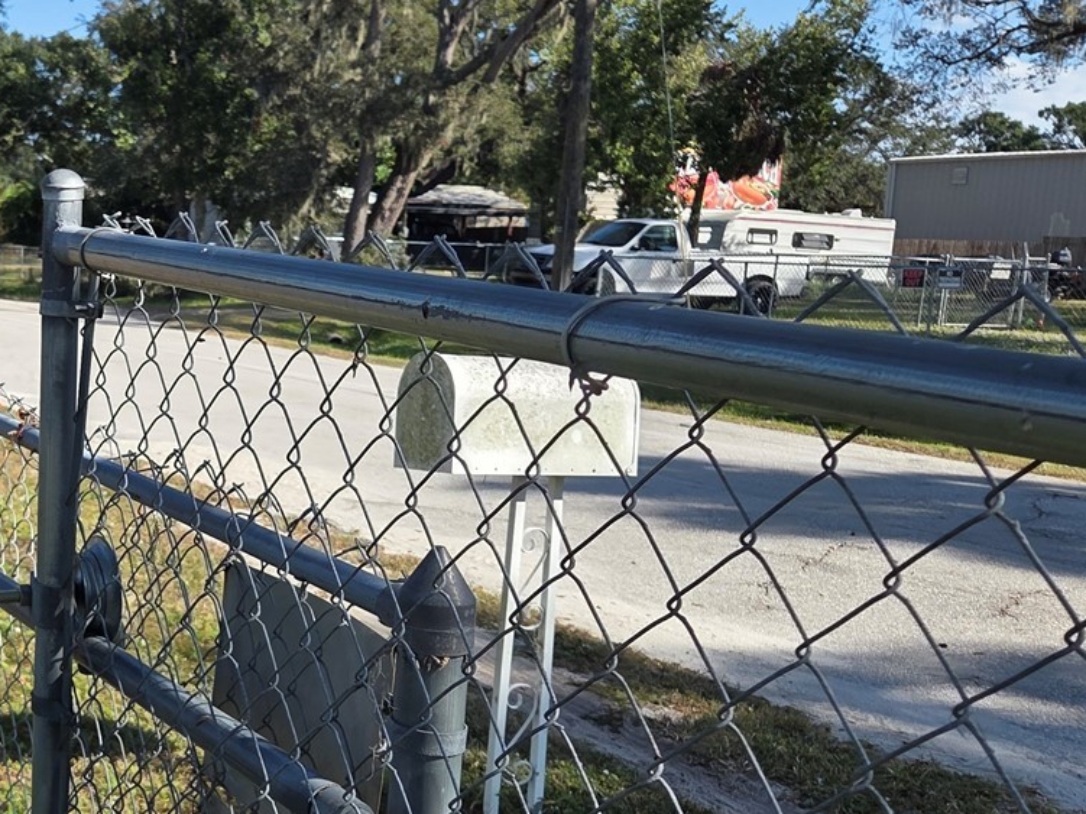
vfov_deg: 29.6
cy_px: 470
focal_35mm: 49
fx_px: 1537
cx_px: 101
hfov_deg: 36.4
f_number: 1.8
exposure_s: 1/2913
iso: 80
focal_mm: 5.4
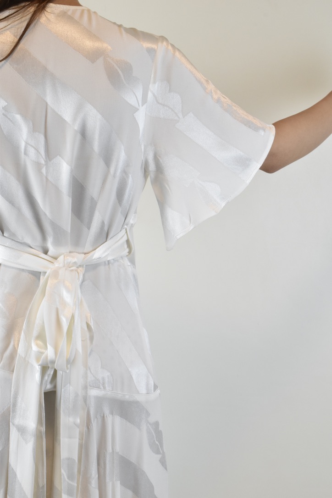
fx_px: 934
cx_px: 166
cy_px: 249
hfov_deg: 20.2
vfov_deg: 29.9
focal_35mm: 68
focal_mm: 45
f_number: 16
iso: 1600
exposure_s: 1/40
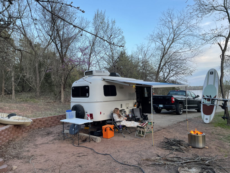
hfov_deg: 67.3
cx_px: 115
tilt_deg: +2.2
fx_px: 173
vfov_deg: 53.1
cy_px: 86
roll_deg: +2.9
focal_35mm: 26
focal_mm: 4.2
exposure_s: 1/121
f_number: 1.6
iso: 64
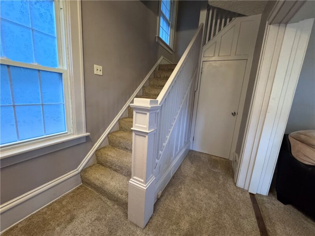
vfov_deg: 85.7
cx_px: 158
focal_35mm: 14
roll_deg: -3.4
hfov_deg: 102.1
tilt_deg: -10.9
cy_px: 118
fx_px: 127
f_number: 2.2
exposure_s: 1/60
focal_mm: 2.22
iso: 1000
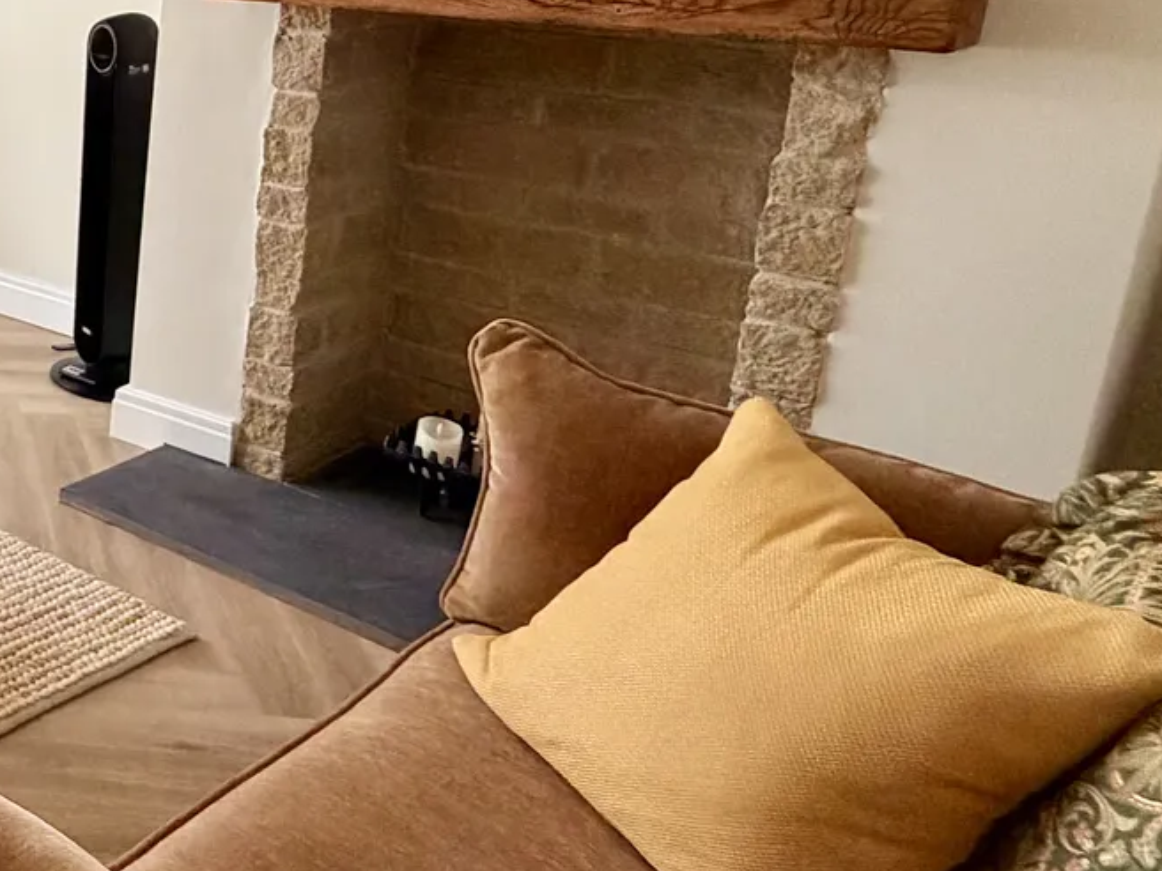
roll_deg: +1.3
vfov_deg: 34.3
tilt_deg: -13.8
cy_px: 197
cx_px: -372
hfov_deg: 33.0
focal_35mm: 41
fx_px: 1376
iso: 320
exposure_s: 1/86
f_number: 2.2
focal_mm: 2.22
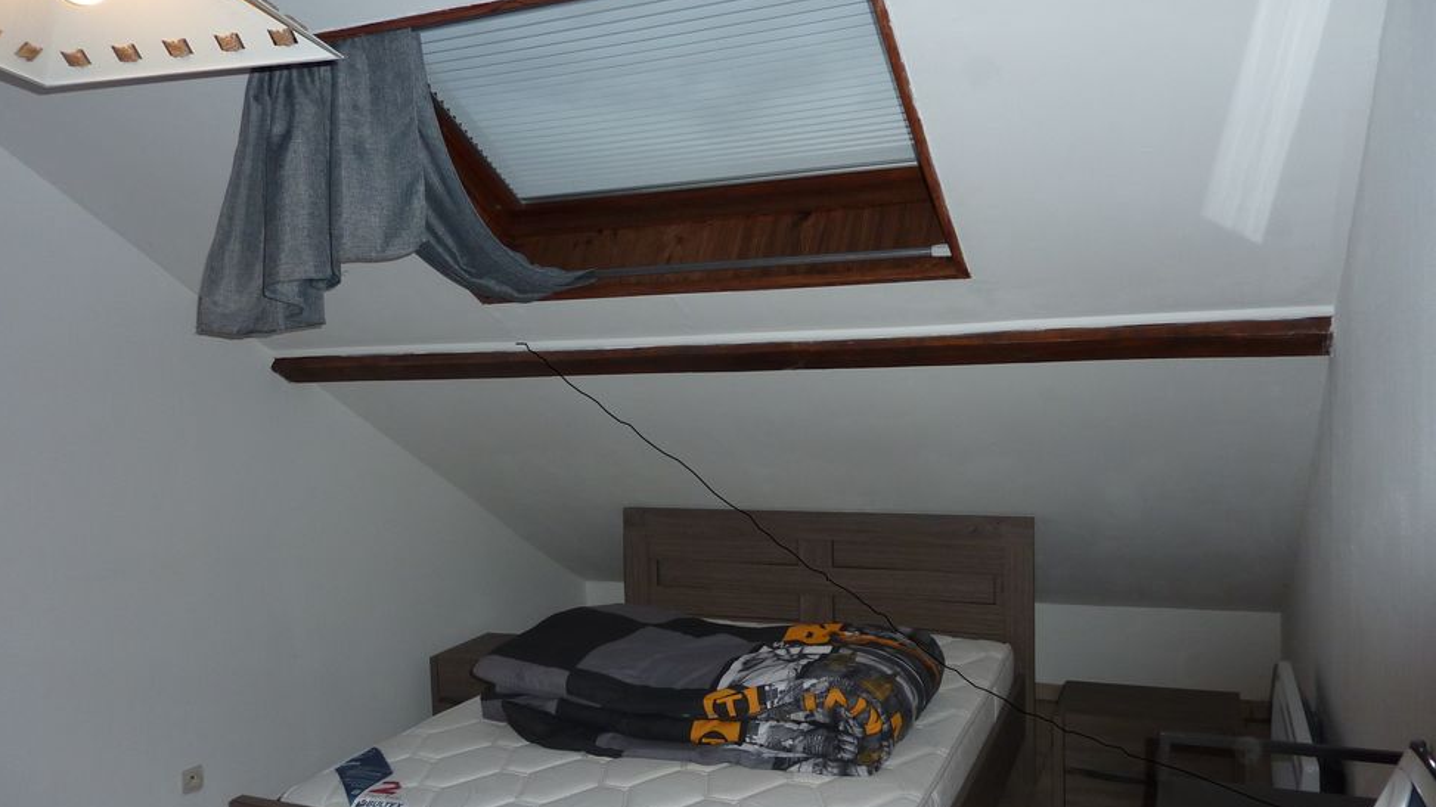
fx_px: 1066
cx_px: 710
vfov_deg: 41.4
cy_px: 450
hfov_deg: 67.9
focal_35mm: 28
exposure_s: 1/125
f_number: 3.3
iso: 125
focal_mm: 4.1
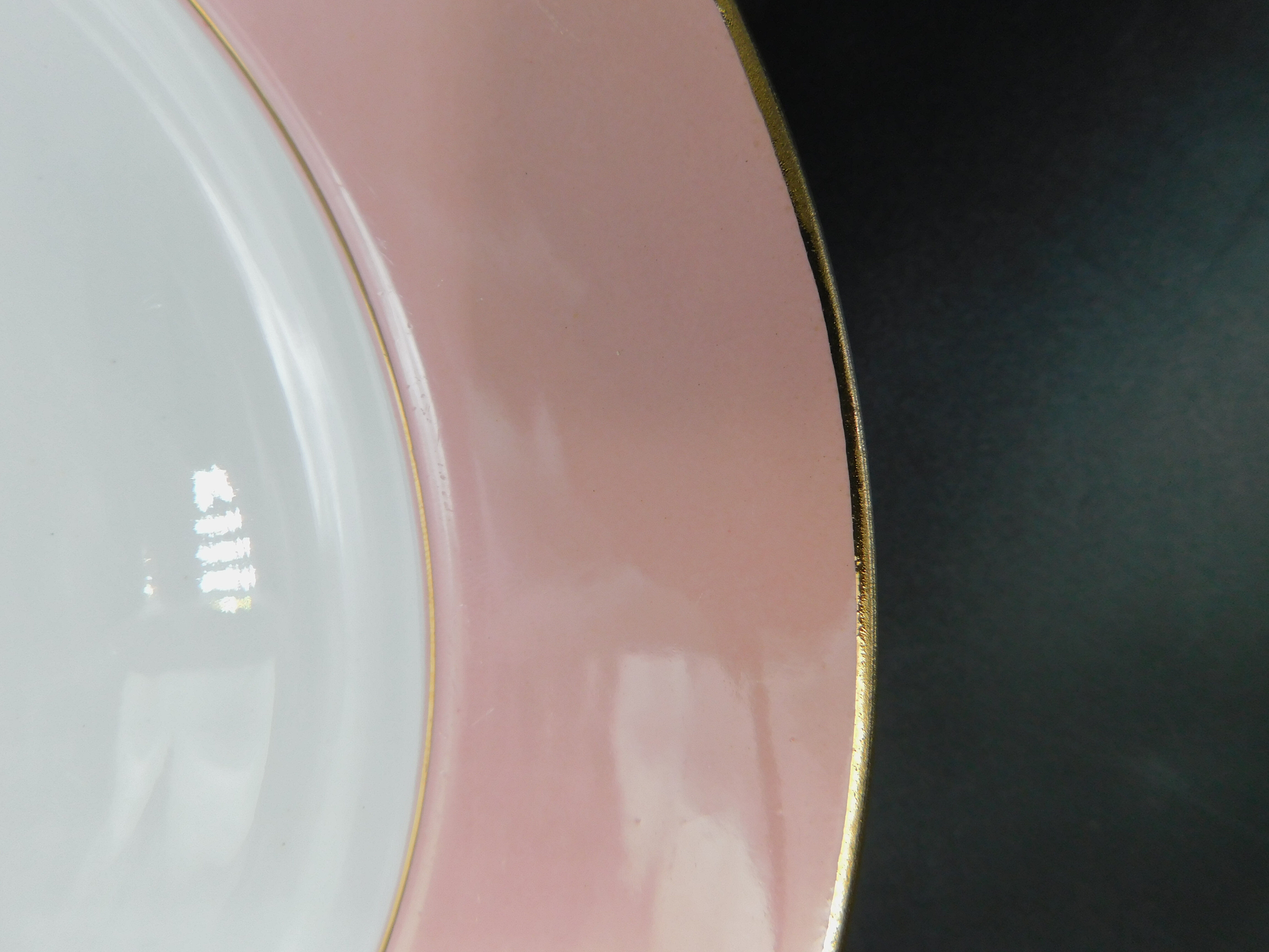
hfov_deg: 73.9
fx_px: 843
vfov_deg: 58.9
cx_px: 634
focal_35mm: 23
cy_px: 476
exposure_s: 1/160
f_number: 3
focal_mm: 4
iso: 125
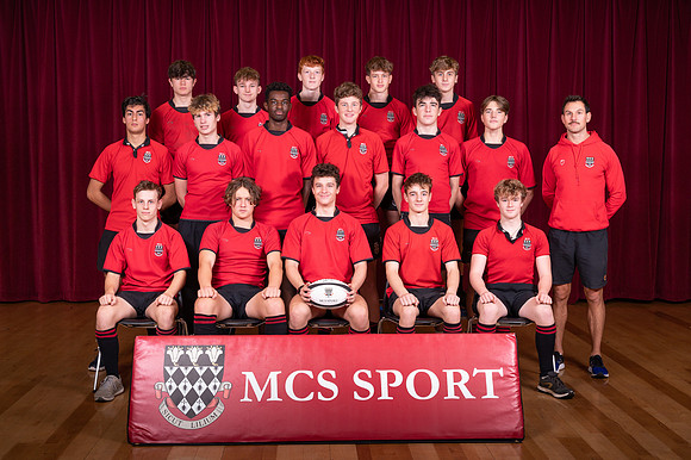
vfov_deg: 28.9
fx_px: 893
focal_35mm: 47
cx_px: 345
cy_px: 222
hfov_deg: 42.3
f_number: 8
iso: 800
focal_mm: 45
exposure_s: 1/50
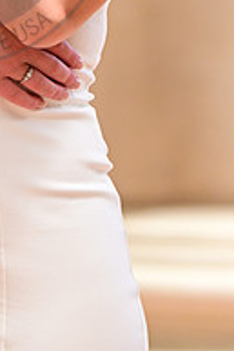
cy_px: -91
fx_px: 5839
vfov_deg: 3.4
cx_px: -52
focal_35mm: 600
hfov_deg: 2.3
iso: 1250
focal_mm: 200
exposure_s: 1/2500
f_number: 4.5
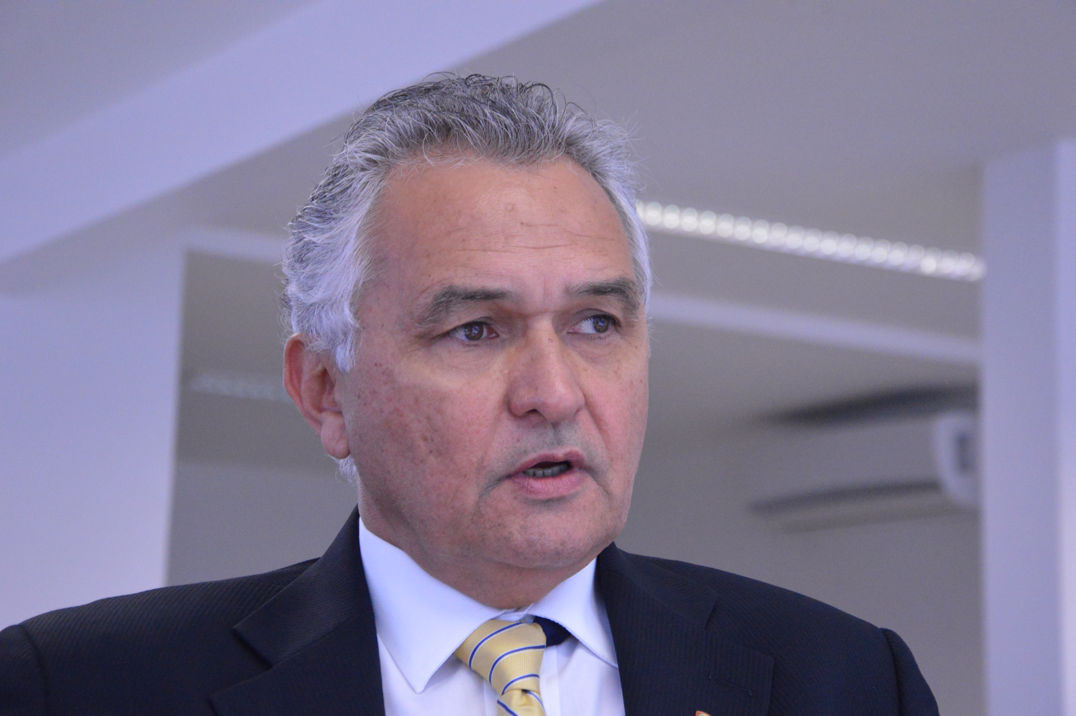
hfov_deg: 20.6
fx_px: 2956
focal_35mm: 99
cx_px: 538
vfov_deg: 13.8
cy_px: 358
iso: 3200
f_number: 5.6
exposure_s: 1/250
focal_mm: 66
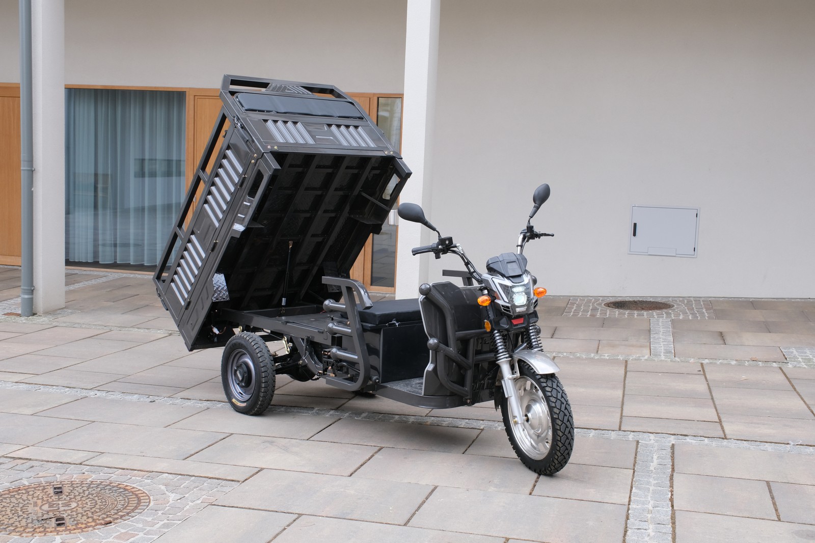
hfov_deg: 47.4
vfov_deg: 32.6
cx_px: 408
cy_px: 272
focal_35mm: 41
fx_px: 928
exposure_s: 1/100
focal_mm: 27.6
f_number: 9
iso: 640
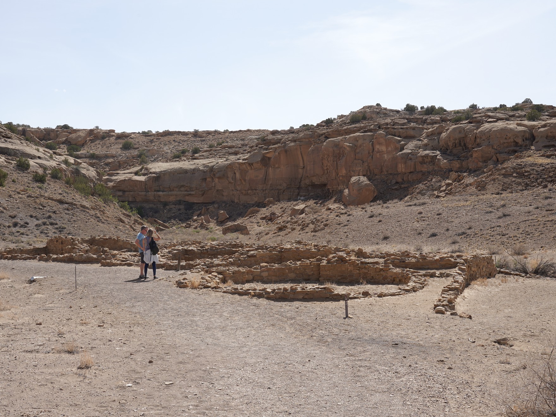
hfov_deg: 38.9
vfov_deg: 29.7
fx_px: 787
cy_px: 208
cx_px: 250
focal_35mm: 49
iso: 100
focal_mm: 45
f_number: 14
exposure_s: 1/100
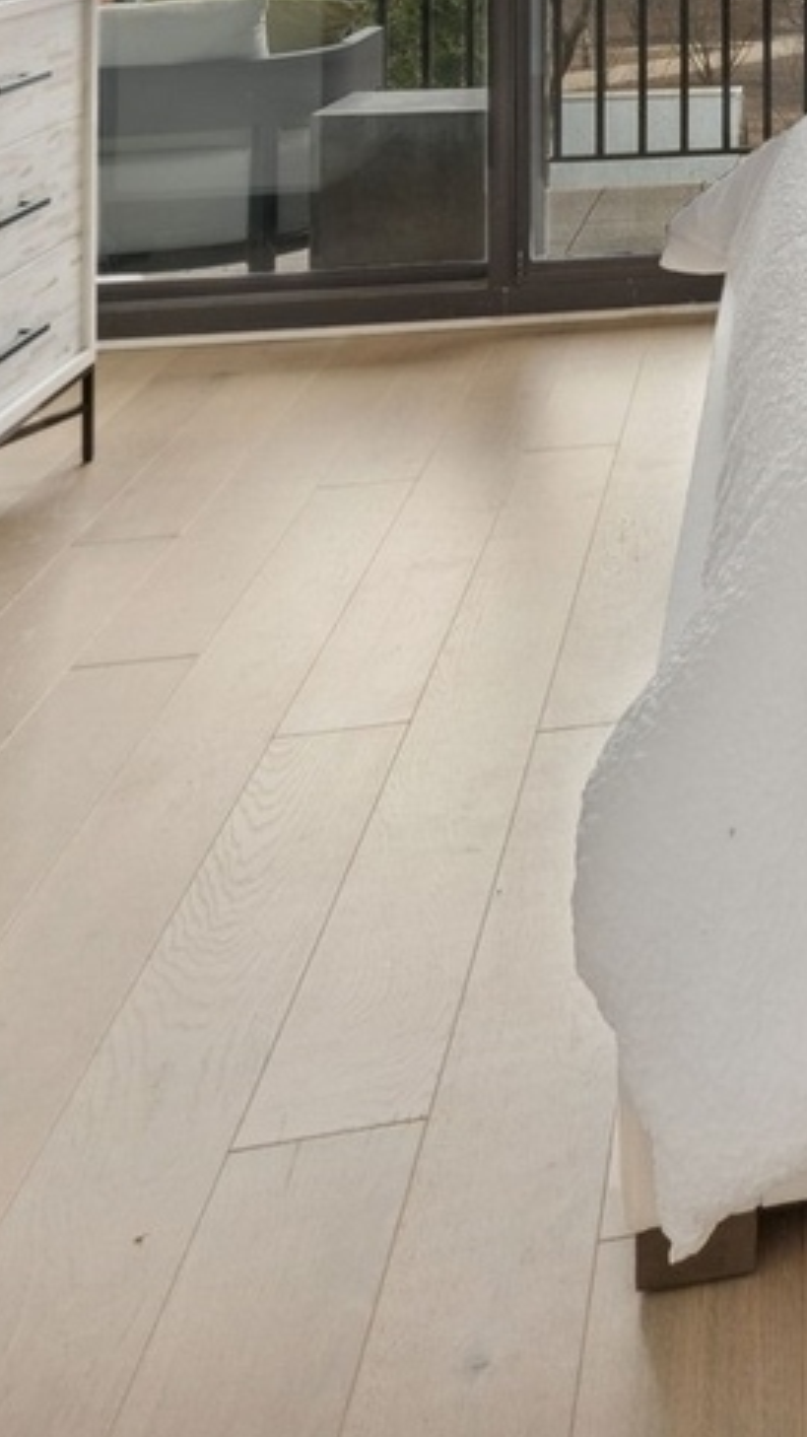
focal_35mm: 49
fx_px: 1866
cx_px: 1292
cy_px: -101
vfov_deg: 36.4
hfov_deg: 20.1
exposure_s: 1/8
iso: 100
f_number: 10
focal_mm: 14
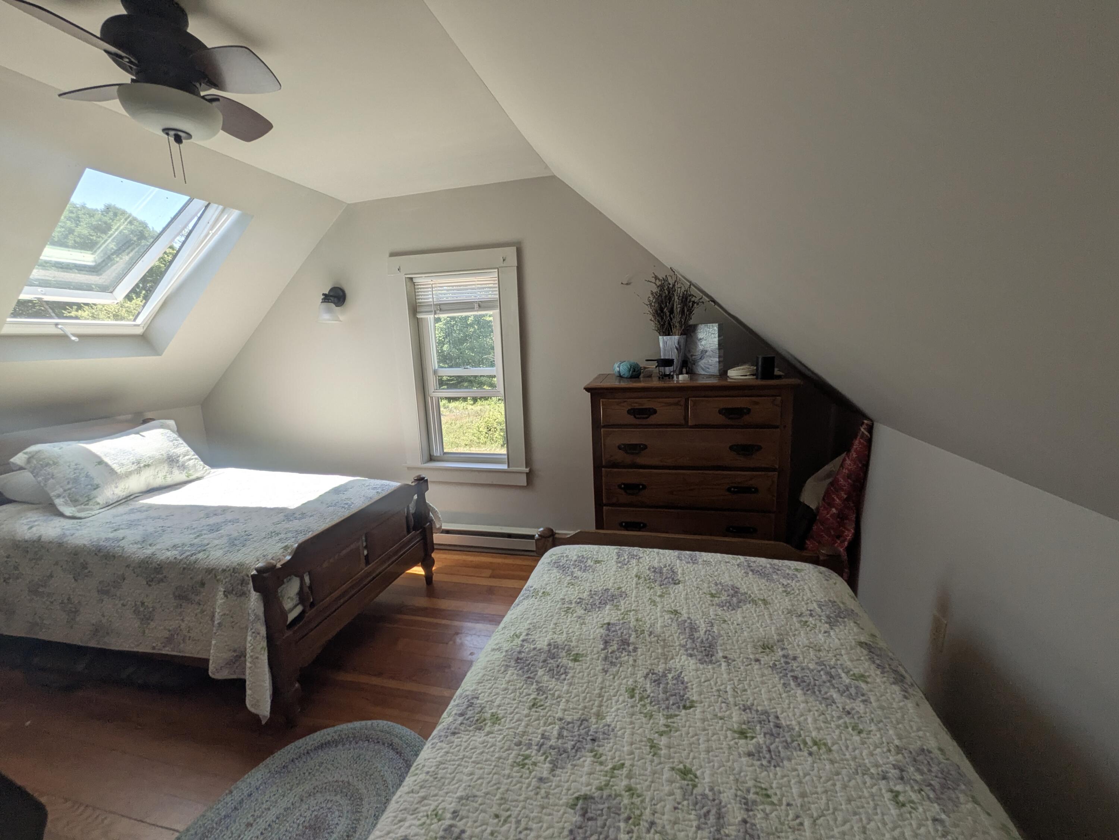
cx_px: 560
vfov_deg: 85.7
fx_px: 453
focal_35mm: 14
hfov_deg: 102.0
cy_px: 420
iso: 47
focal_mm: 1.83
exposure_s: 1/266
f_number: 2.2
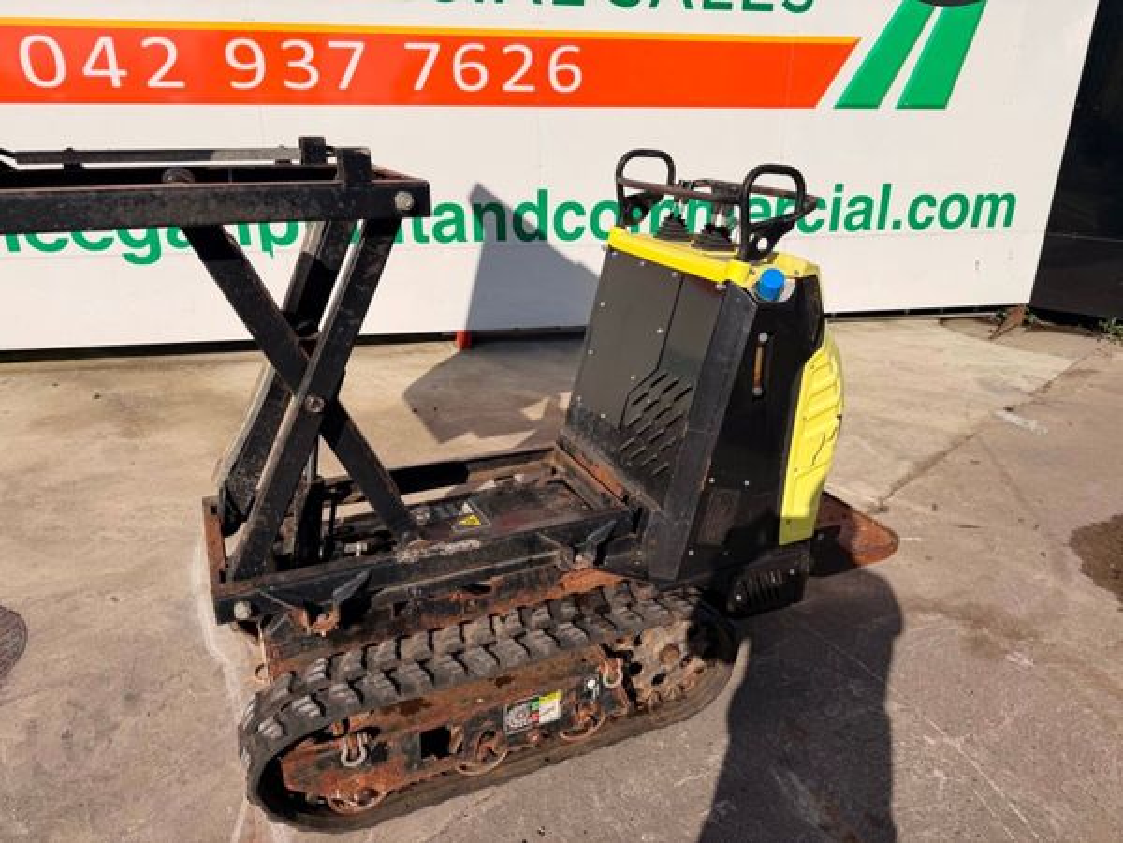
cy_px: 422
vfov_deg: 56.8
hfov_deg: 71.6
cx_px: 562
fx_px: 779
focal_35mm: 24
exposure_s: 1/9091
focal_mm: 6.76
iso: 80
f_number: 1.78
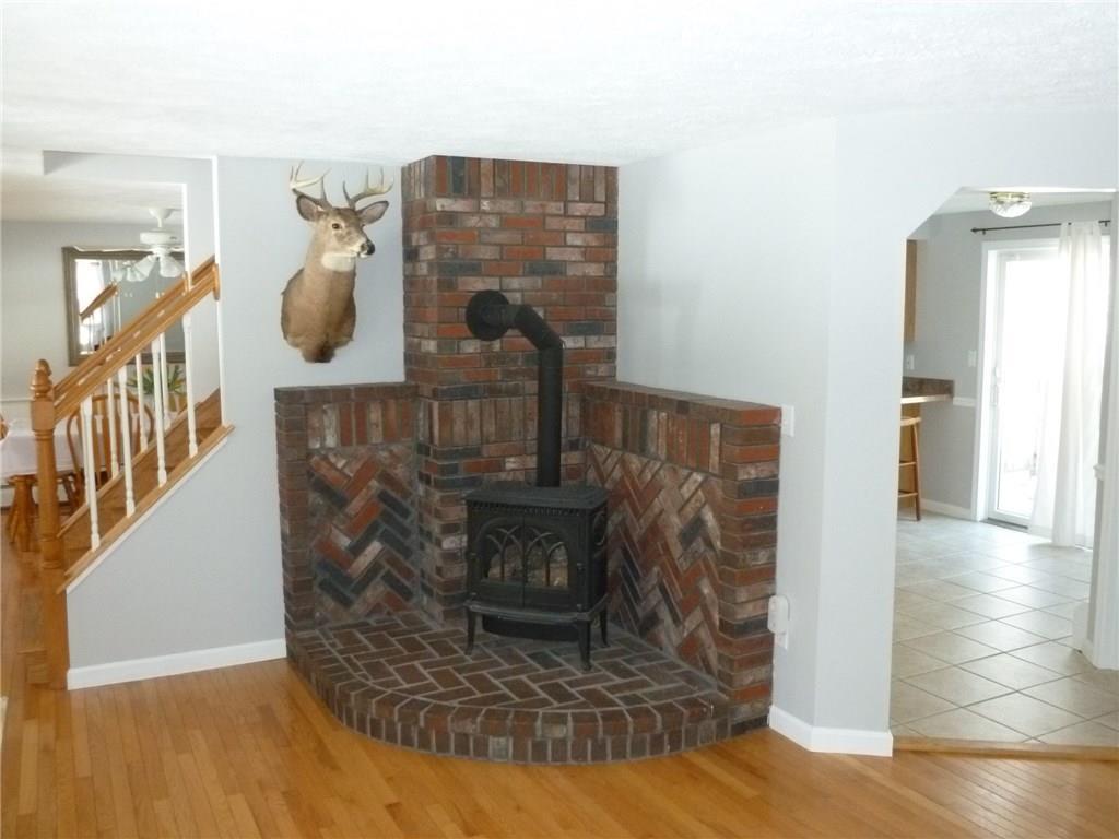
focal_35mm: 30
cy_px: 420
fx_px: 970
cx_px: 560
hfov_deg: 60.0
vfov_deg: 46.8
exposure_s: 1/60
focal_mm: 5.4
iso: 400
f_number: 3.4
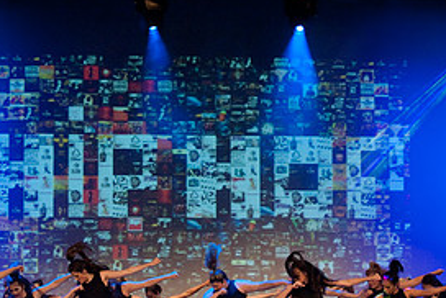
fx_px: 1848
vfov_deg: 9.2
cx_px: 177
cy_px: 175
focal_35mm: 149
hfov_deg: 13.8
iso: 3200
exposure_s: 1/200
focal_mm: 70
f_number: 4
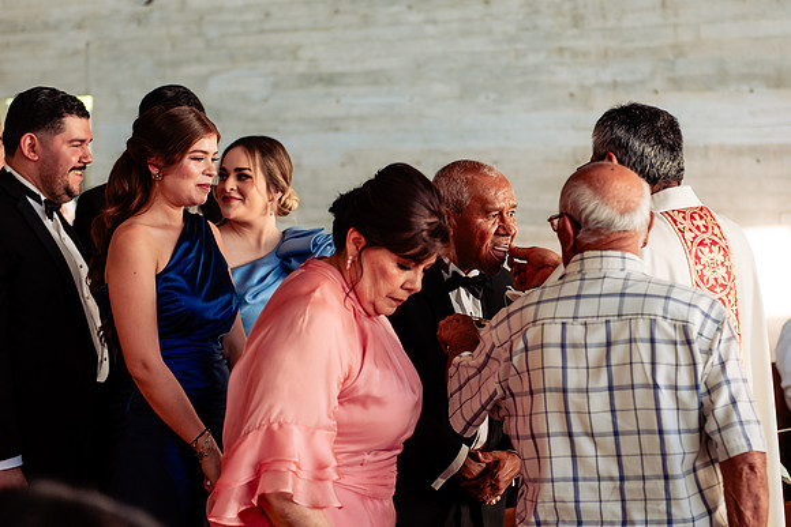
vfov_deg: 16.6
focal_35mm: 82
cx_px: 486
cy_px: 223
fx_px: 1811
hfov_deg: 24.6
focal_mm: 66
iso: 500
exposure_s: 1/320
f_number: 3.2
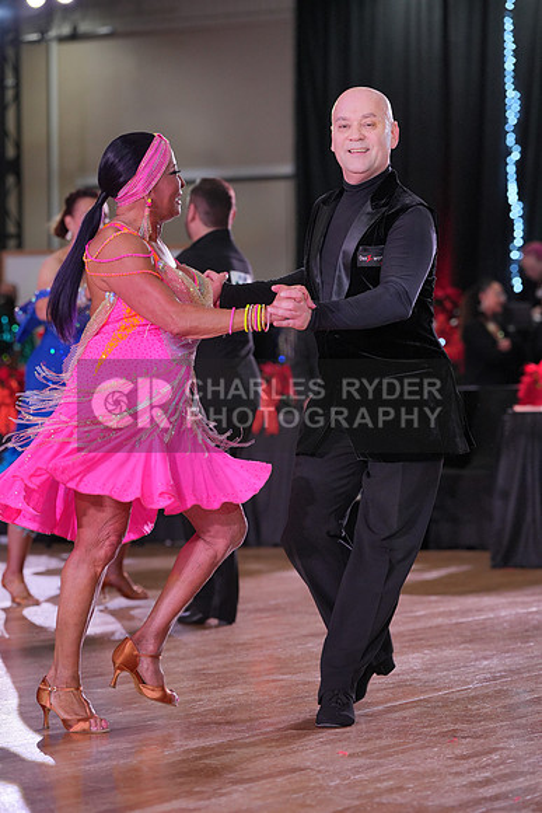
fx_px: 2889
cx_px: 271
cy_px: 406
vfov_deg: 16.0
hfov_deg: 10.7
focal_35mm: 128
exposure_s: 1/500
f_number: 4
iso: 1600
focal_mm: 128
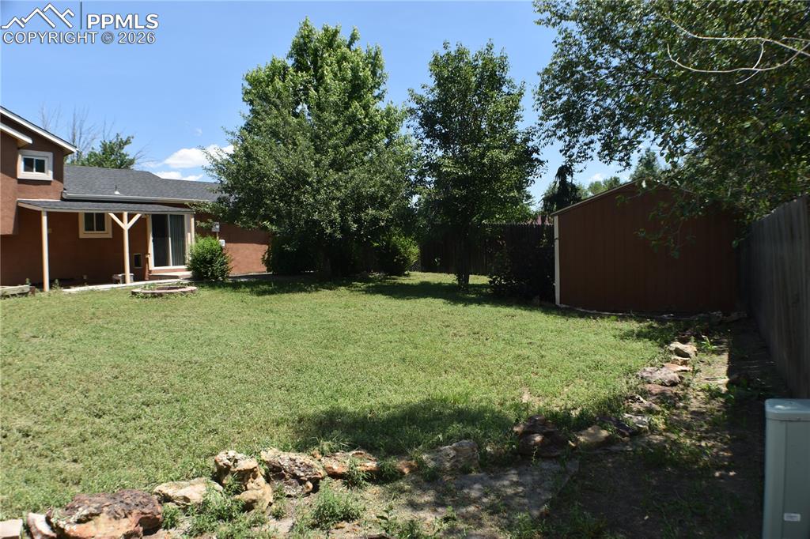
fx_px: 742
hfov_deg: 57.2
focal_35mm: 33
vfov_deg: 39.9
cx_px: 405
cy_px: 270
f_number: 7.1
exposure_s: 1/200
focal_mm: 22
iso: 100
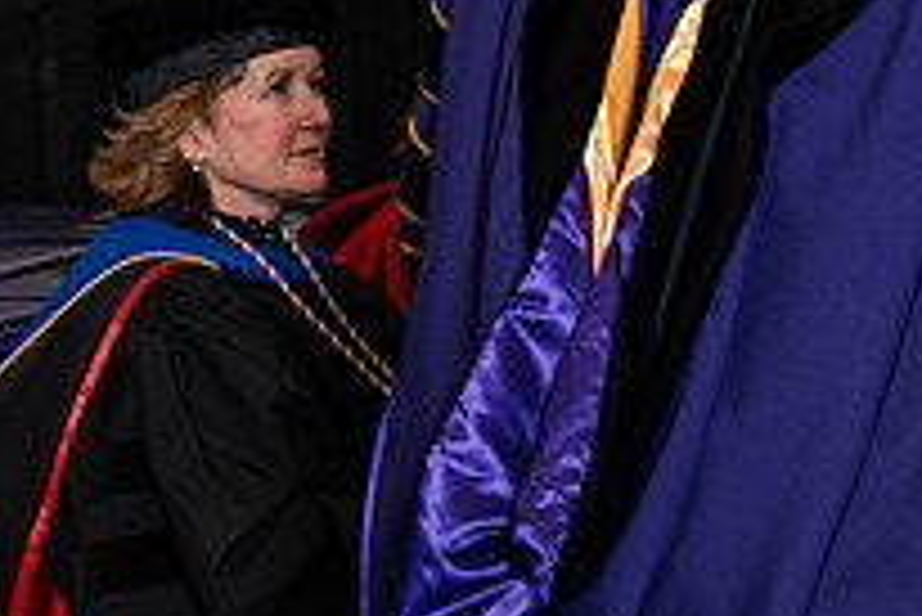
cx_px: 1147
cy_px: 110
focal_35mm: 198
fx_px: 5074
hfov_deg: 10.2
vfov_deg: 6.9
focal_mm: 70
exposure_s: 1/200
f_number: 4.5
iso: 1250
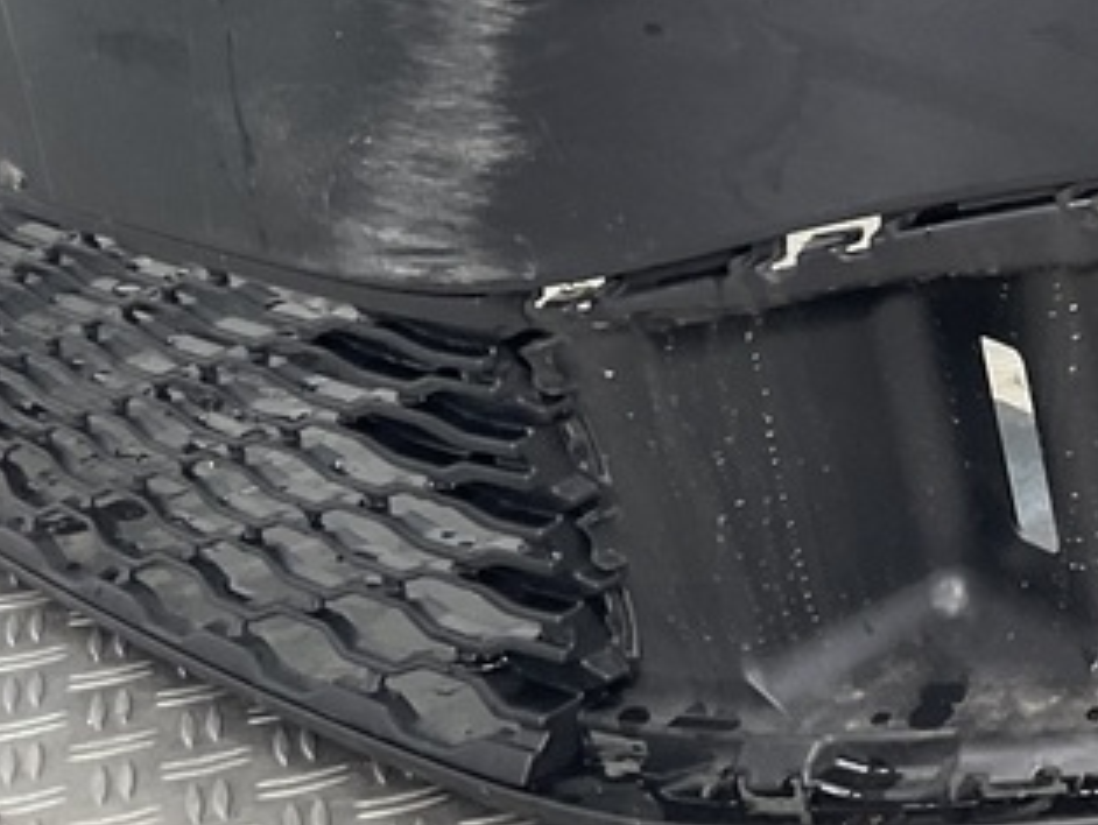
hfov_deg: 19.8
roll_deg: +4.2
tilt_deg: -15.3
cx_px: 1332
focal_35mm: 93
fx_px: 2952
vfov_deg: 15.7
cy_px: 63
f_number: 1.8
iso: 40
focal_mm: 3
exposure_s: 1/120
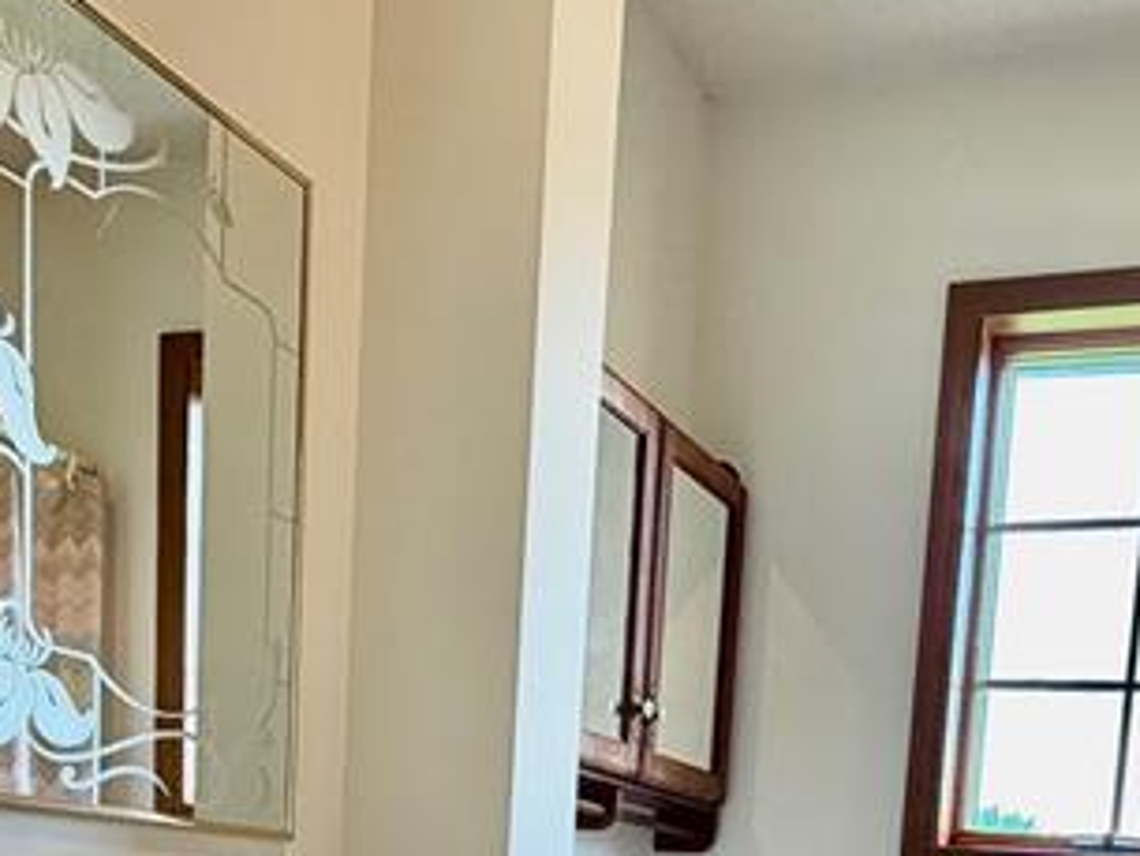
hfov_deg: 40.0
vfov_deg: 25.8
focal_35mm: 47
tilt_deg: -8.1
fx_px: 1548
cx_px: 755
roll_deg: -4.0
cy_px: 1155
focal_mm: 2.22
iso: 160
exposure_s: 1/120
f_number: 2.2
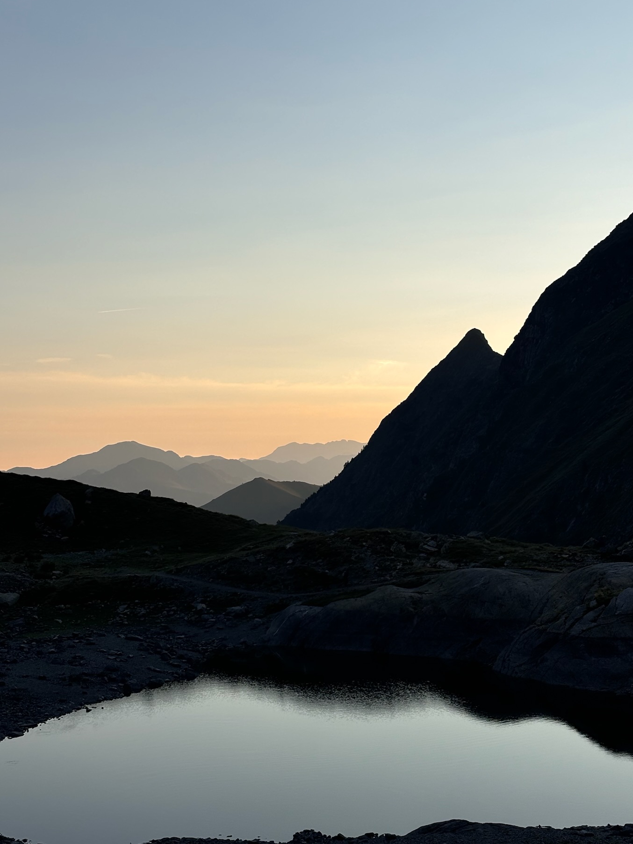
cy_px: 420
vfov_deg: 32.7
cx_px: 322
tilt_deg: +2.1
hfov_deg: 24.8
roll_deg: +0.5
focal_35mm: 59
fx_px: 1438
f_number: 1.6
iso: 32
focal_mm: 5.96
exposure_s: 1/2778
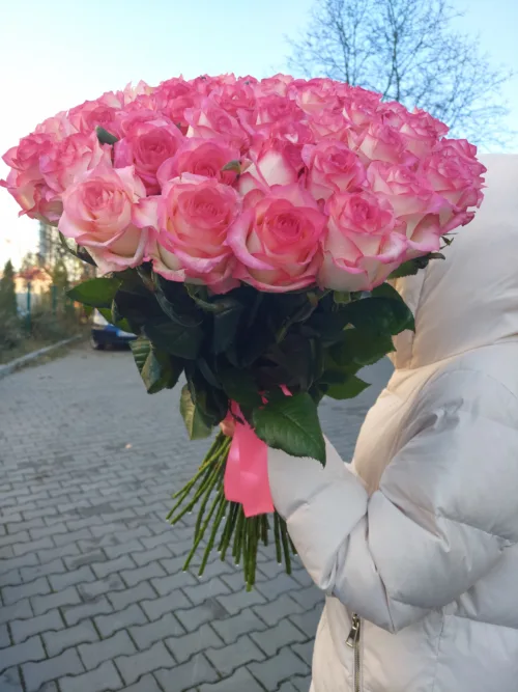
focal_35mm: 24
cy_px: 346
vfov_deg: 71.6
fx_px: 479
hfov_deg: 56.8
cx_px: 259
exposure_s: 1/254
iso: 40
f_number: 1.8
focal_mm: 5.23
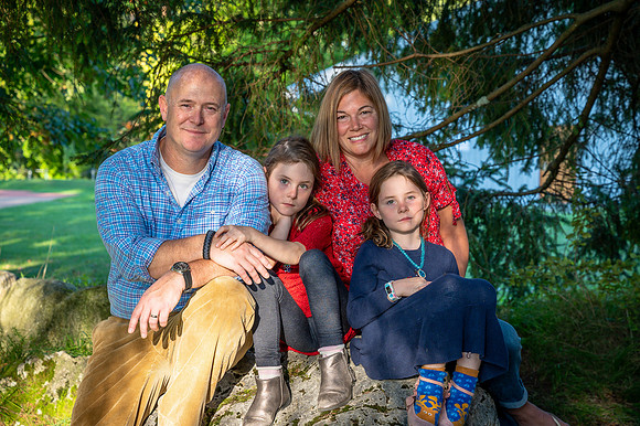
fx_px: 1301
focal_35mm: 73
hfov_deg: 27.6
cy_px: 223
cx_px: 305
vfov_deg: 18.6
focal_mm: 70
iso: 200
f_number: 5.6
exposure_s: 1/125
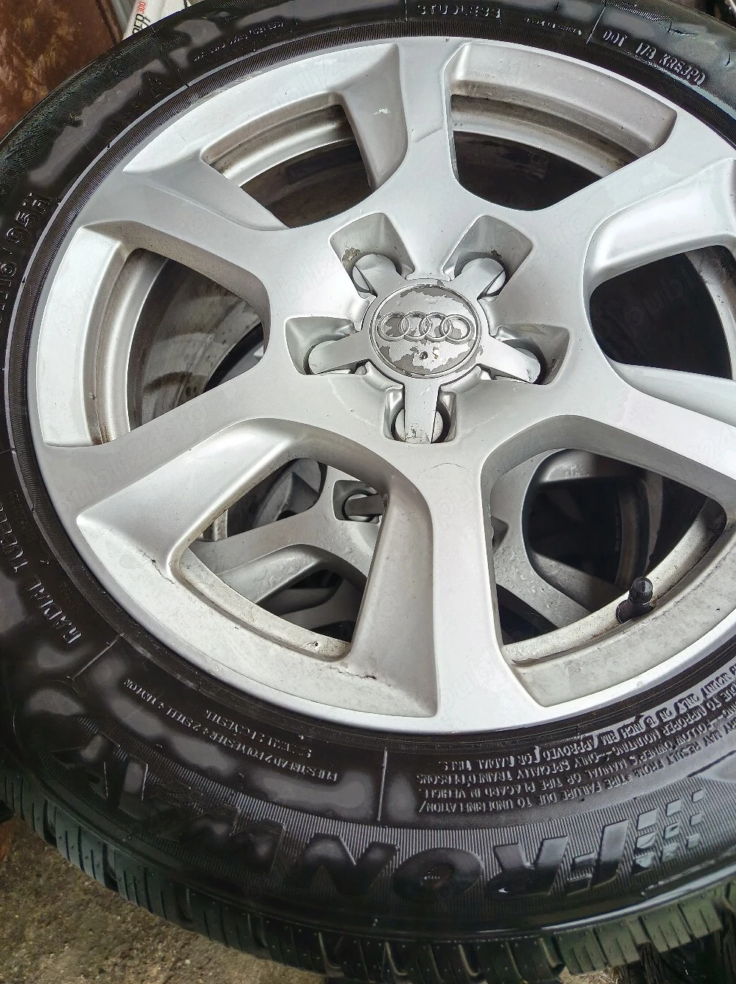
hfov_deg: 56.7
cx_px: 368
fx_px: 682
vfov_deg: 71.6
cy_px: 492
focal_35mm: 24
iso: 125
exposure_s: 1/100
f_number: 1.75
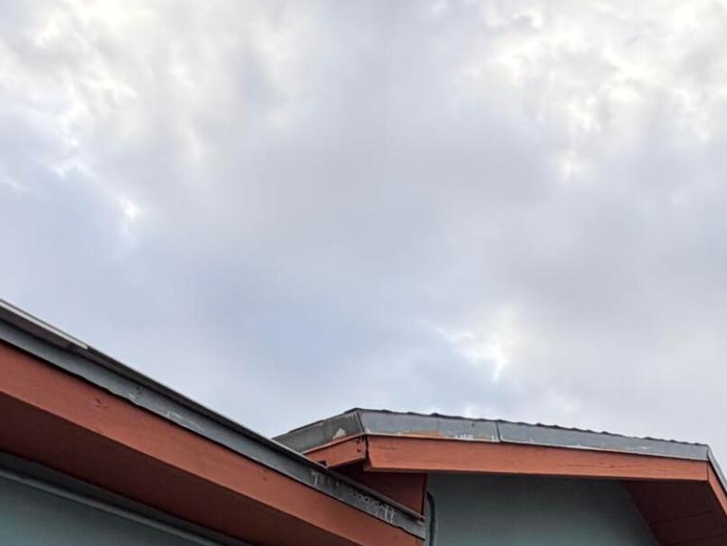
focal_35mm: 52
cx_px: 602
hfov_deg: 35.4
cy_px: 880
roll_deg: +0.6
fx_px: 1093
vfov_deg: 21.8
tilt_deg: +7.1
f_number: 2.2
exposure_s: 1/293
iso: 50
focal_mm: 2.22
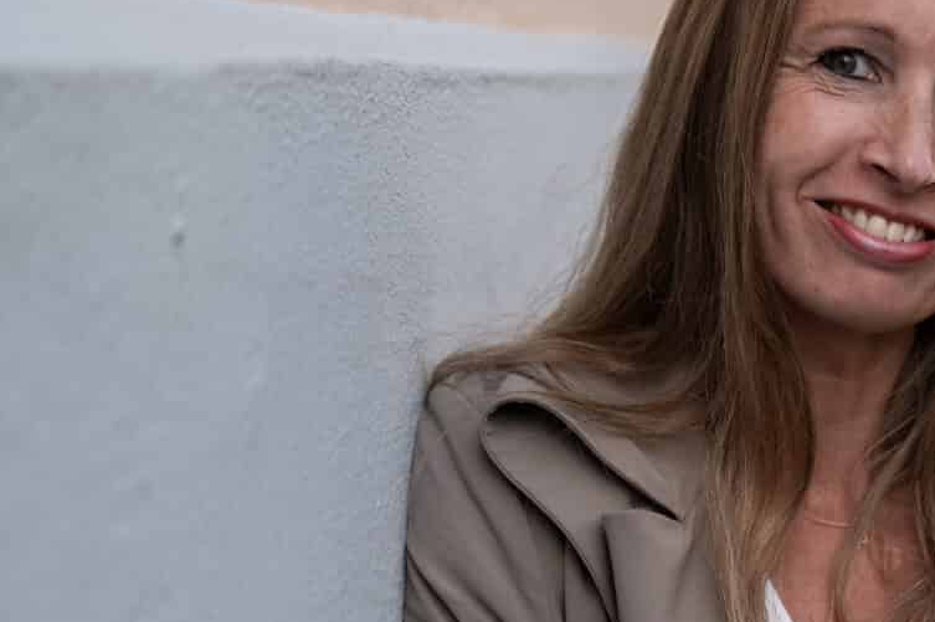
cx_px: 1083
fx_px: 3037
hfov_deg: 16.8
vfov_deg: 11.7
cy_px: 462
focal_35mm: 117
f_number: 2
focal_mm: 43
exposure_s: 1/500
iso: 100
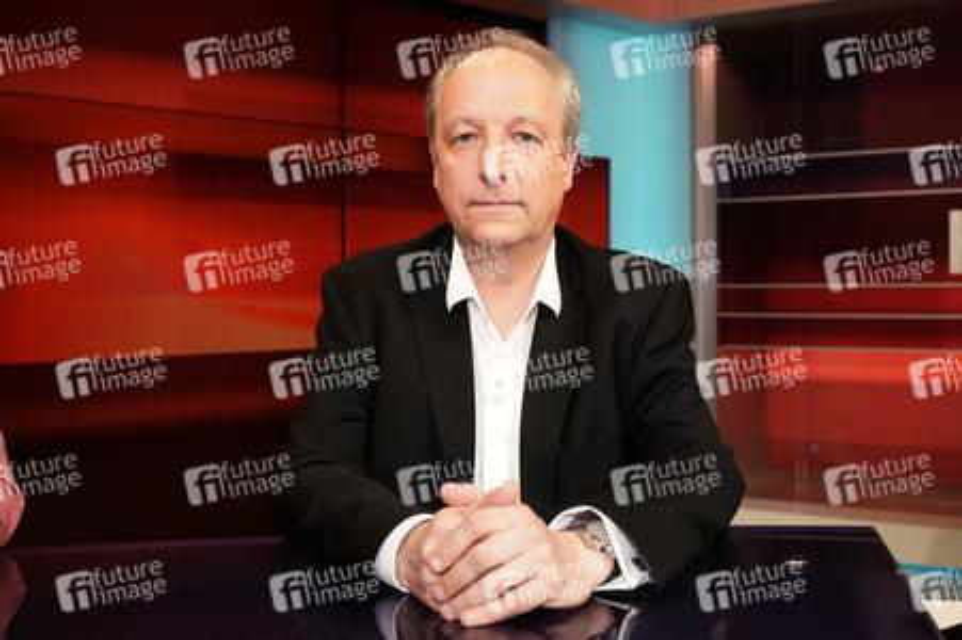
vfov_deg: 36.8
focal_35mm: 36
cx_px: 481
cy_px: 320
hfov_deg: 53.2
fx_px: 961
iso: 2000
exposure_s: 1/125
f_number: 5
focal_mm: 36
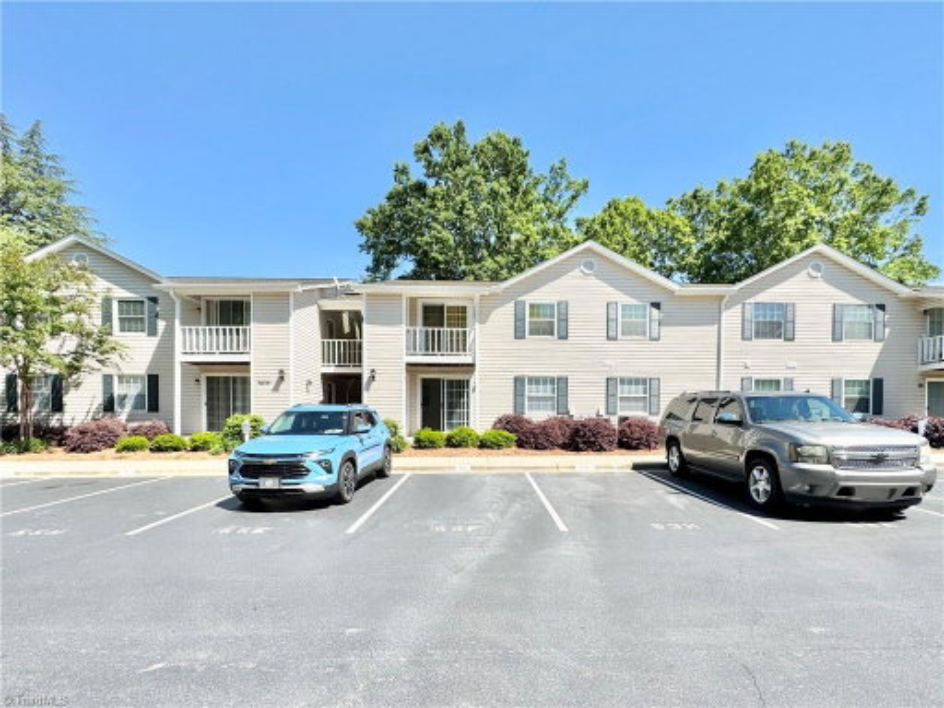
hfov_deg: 102.1
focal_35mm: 14
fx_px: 382
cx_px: 472
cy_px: 354
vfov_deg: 85.7
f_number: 2.2
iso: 50
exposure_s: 1/1709
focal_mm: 2.22
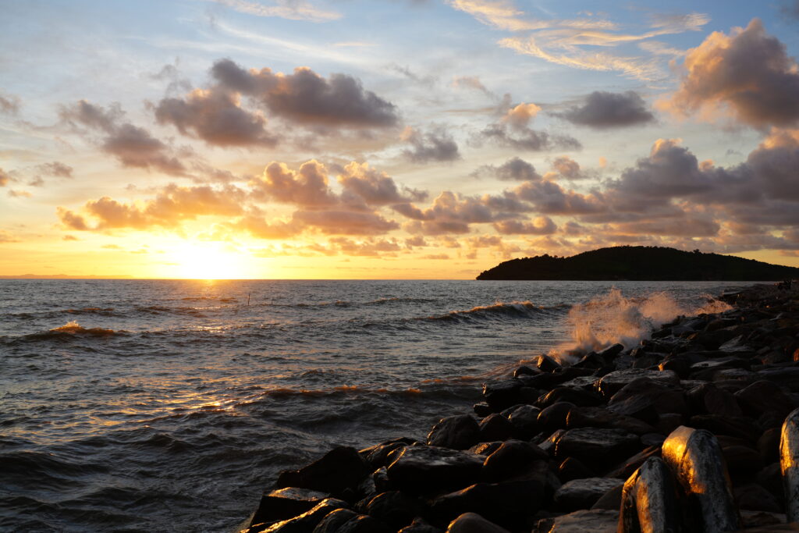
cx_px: 400
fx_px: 755
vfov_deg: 38.9
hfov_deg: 55.8
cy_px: 266
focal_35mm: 34
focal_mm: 34
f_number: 6.3
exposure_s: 1/100
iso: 100
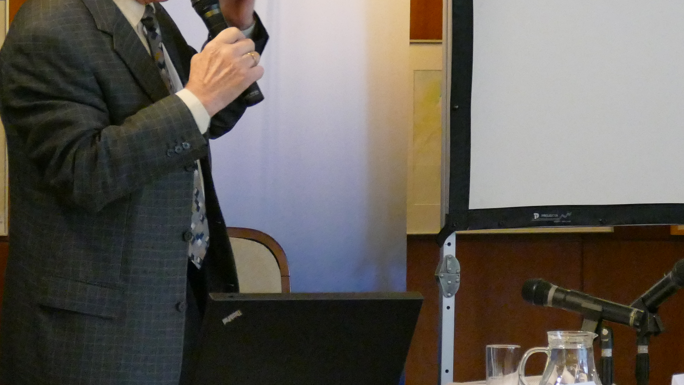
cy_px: 163
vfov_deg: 6.1
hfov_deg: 10.8
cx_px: 362
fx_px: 3628
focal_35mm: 200
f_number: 3.8
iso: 3200
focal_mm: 31.83
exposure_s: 1/125
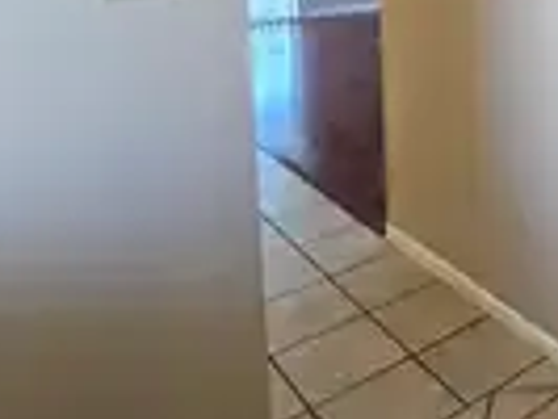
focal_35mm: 39
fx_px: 629
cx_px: 638
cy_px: -38
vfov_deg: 32.6
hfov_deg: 38.2
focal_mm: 2.2
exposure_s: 1/60
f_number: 2.2
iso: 125
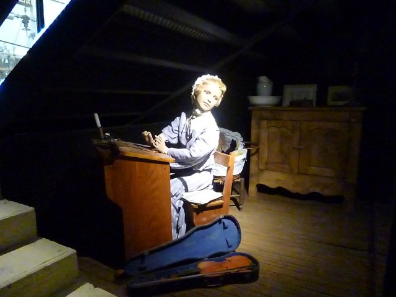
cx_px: 198
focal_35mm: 25
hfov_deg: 69.4
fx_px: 286
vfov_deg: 54.9
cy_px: 148
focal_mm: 4.5
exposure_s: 1/40
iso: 3200
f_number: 3.1
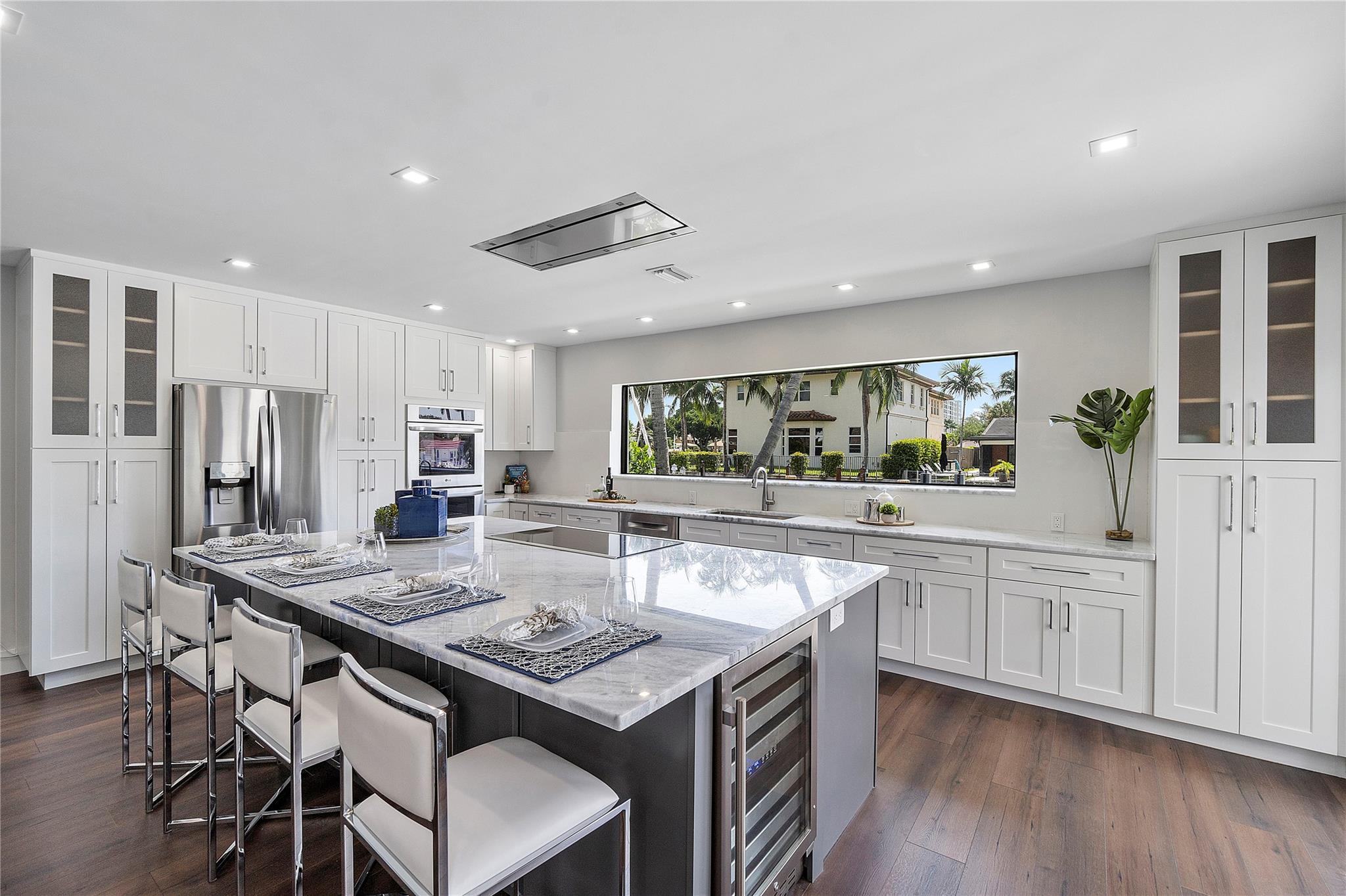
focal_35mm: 15
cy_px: 448
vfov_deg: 77.3
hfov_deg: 100.4
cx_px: 673
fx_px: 561
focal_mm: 10
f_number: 11
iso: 160
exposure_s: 1/40
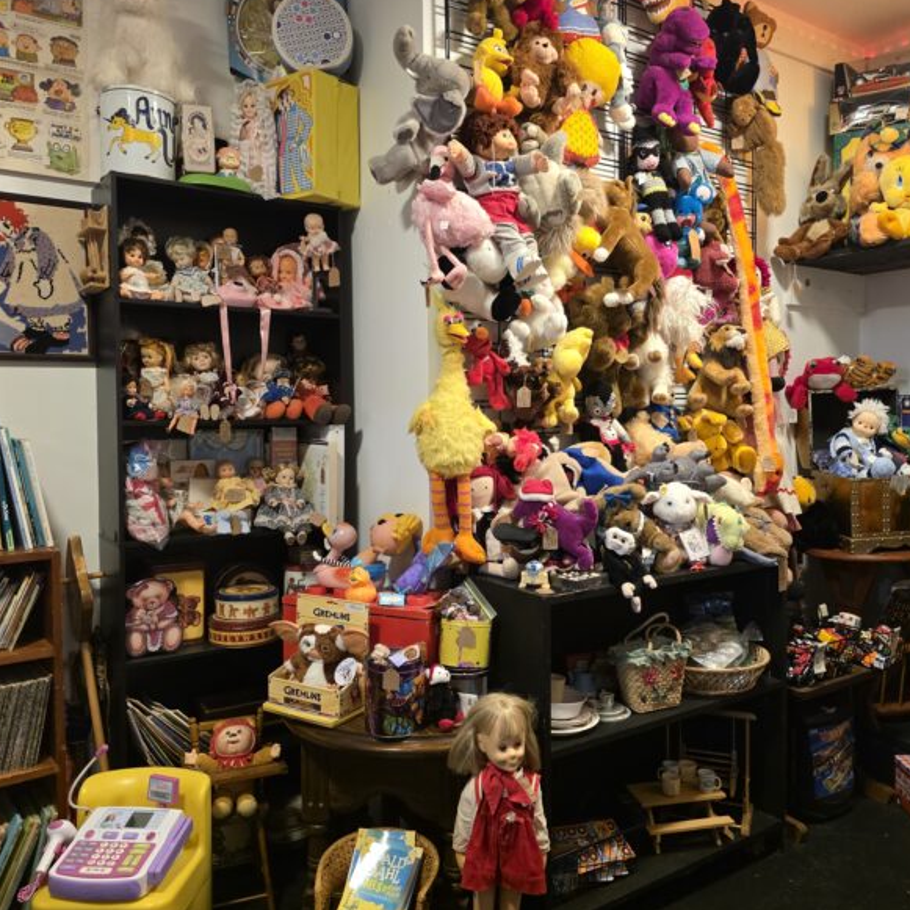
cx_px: 501
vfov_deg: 57.3
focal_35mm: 28
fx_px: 833
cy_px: 446
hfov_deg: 57.2
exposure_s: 1/120
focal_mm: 6.3
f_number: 1.7
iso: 800
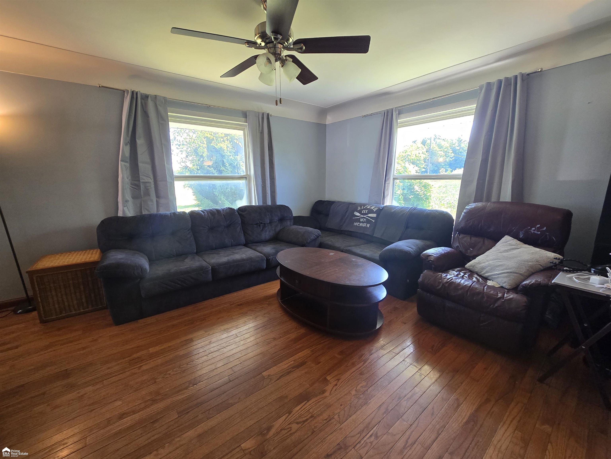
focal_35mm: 13
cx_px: 306
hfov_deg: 106.2
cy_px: 230
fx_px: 229
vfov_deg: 89.9
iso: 200
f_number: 2.2
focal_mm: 2.2
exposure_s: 1/60
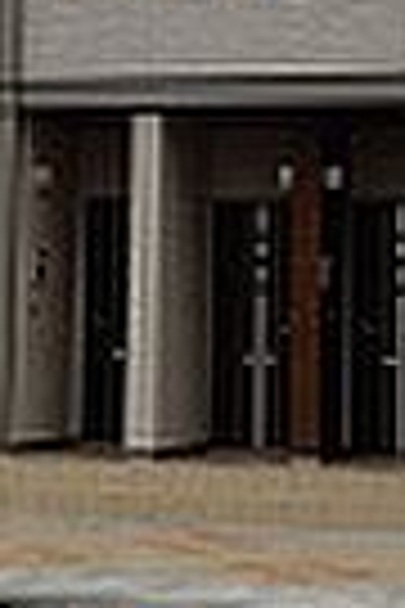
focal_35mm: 117
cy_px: 2
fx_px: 1974
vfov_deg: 17.1
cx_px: 198
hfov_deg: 11.7
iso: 80
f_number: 3.5
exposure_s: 1/500
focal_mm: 5.4
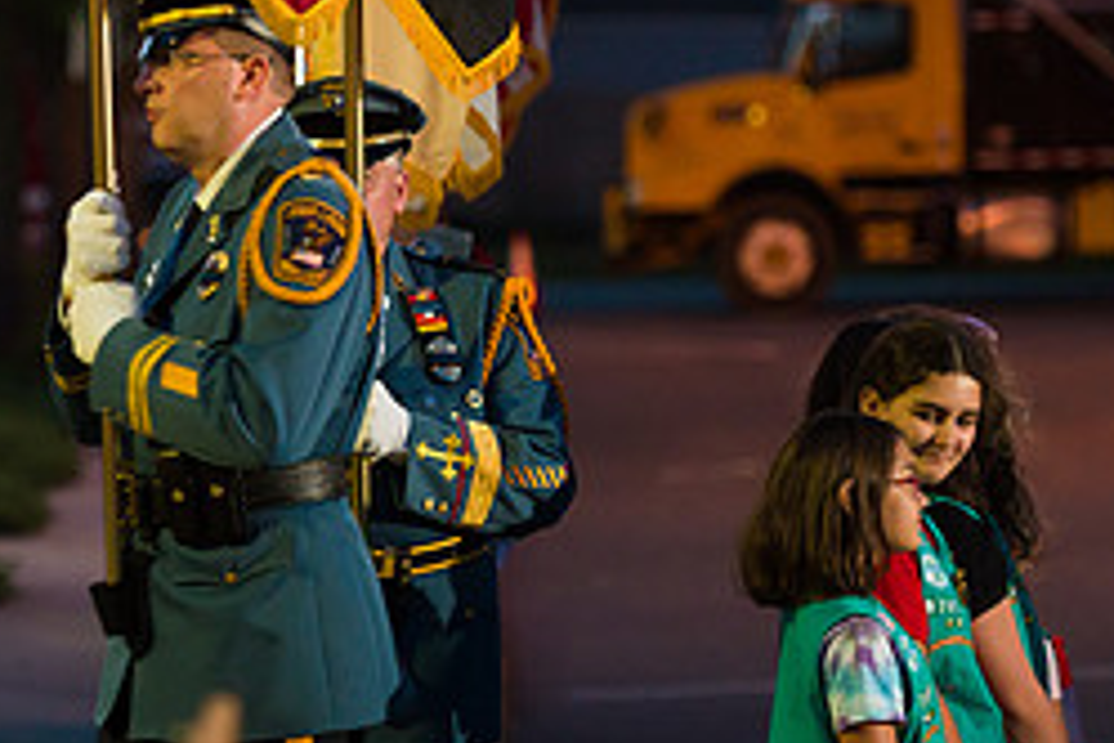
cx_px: 295
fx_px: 8354
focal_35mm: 270
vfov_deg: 5.1
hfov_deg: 7.6
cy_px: 125
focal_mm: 116
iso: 3200
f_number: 3.2
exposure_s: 1/100
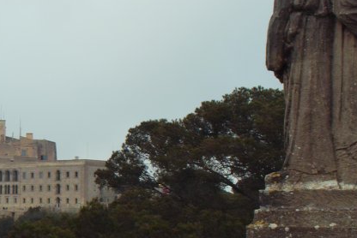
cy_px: 125
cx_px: 84
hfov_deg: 20.6
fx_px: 972
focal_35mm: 98
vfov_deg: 14.0
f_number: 10
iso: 200
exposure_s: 1/200
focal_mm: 28
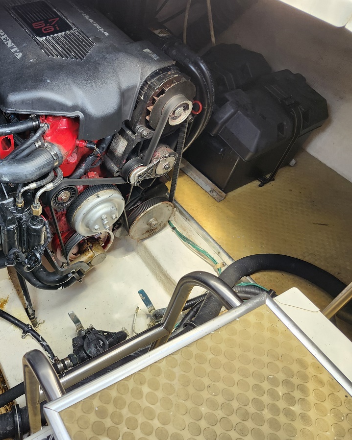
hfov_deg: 45.4
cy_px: 220
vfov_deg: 58.8
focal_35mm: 30
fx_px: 391
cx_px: 58
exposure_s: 1/180
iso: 200
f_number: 1.8
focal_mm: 5.54
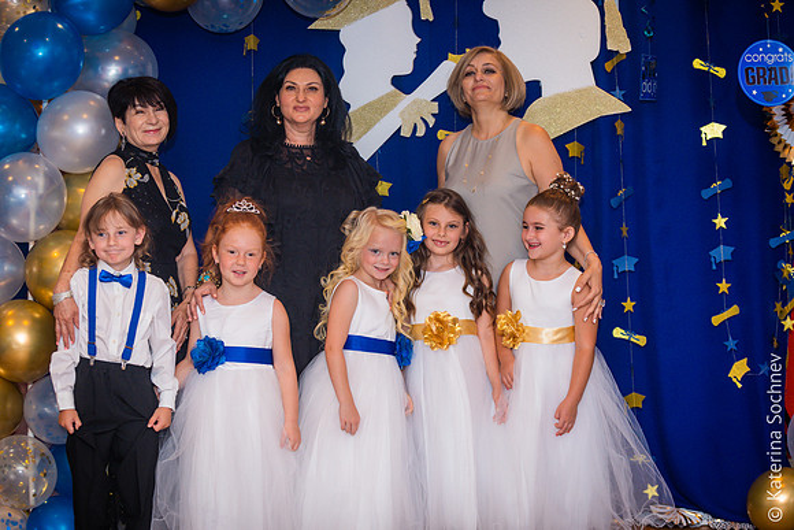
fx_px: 1544
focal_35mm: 70
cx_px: 397
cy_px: 265
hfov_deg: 28.8
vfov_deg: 19.5
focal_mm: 70
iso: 320
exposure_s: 1/200
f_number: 3.5
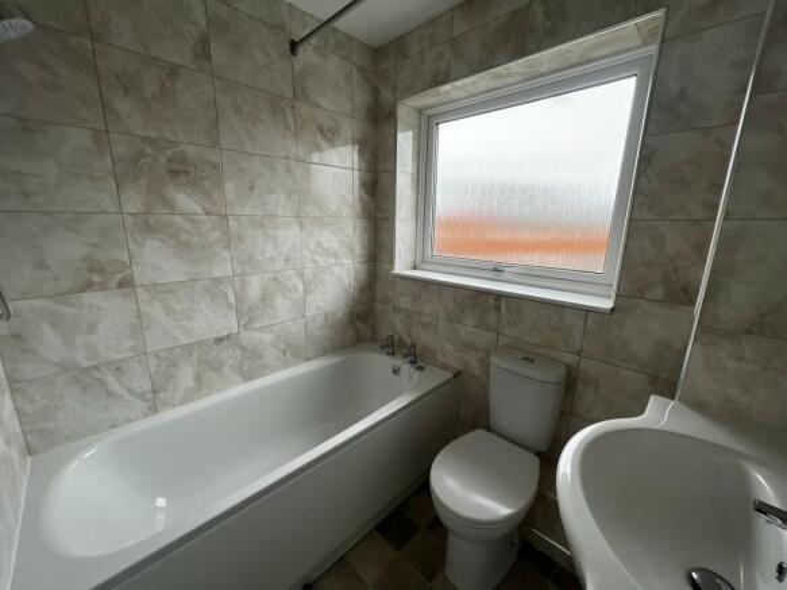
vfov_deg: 89.9
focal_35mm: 13
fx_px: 295
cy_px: 295
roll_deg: -1.0
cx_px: 394
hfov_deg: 106.2
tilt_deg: -13.0
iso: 32
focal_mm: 1.57
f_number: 1.8
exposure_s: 1/234
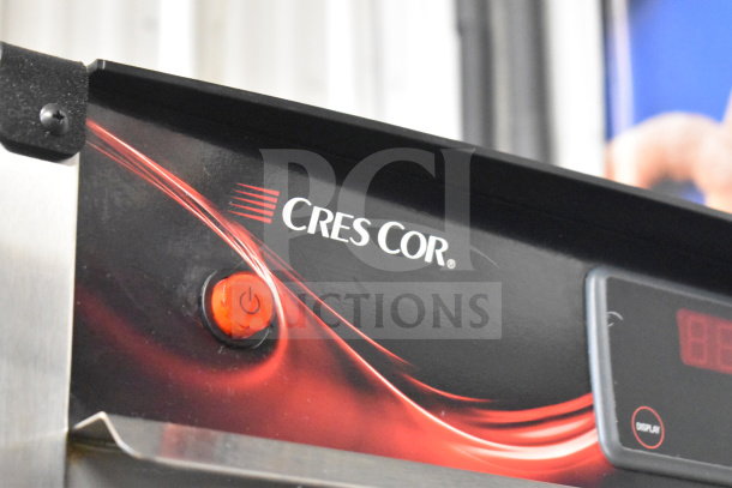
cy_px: 244
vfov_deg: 16.6
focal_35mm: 82
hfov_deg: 24.6
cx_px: 366
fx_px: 1678
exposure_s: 1/100
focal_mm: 55
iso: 14400
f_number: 5.6
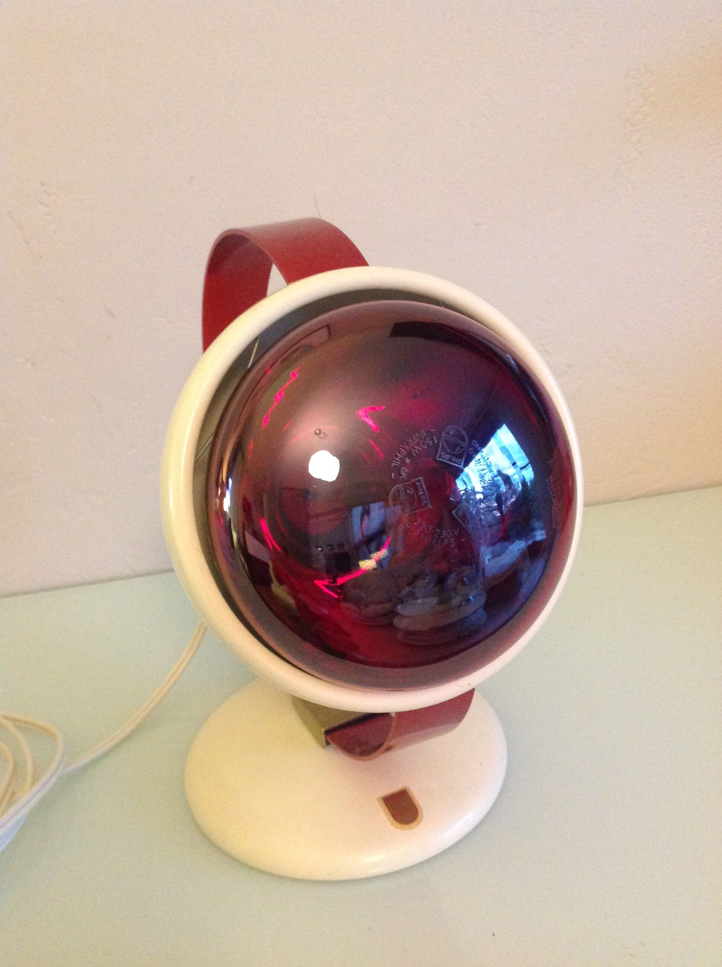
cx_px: 361
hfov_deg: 40.6
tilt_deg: -22.3
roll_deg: +7.1
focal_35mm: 35
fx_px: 976
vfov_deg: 52.7
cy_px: 484
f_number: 2.4
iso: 400
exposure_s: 1/17
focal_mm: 4.28
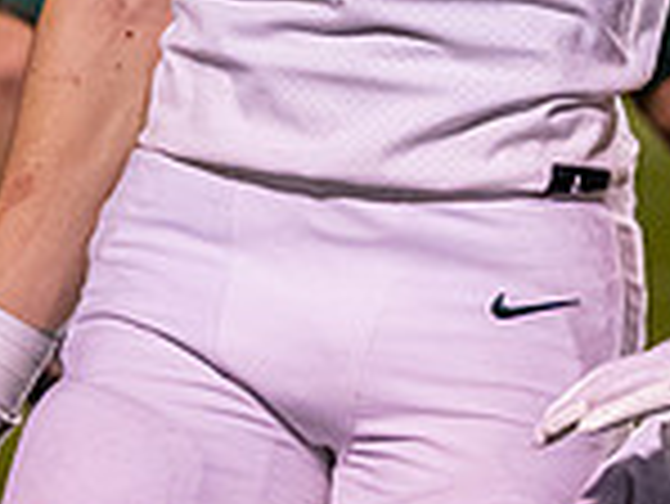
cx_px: 238
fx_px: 10499
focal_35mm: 542
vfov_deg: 2.7
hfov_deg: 3.7
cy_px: -314
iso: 3200
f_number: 2.8
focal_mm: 100
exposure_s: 1/1000
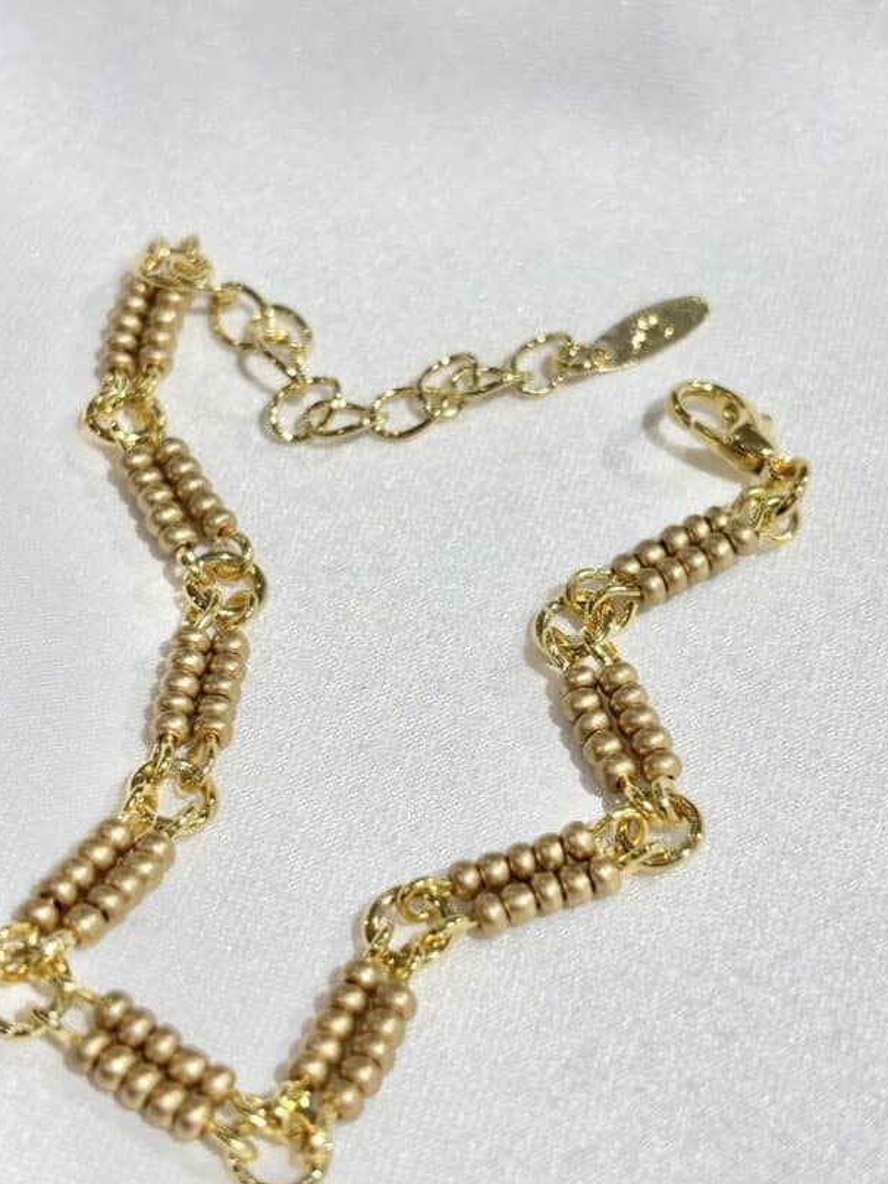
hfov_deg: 22.2
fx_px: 2258
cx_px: 511
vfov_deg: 29.4
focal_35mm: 66
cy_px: 610
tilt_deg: -48.2
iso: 32
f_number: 1.6
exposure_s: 1/326
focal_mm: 5.96
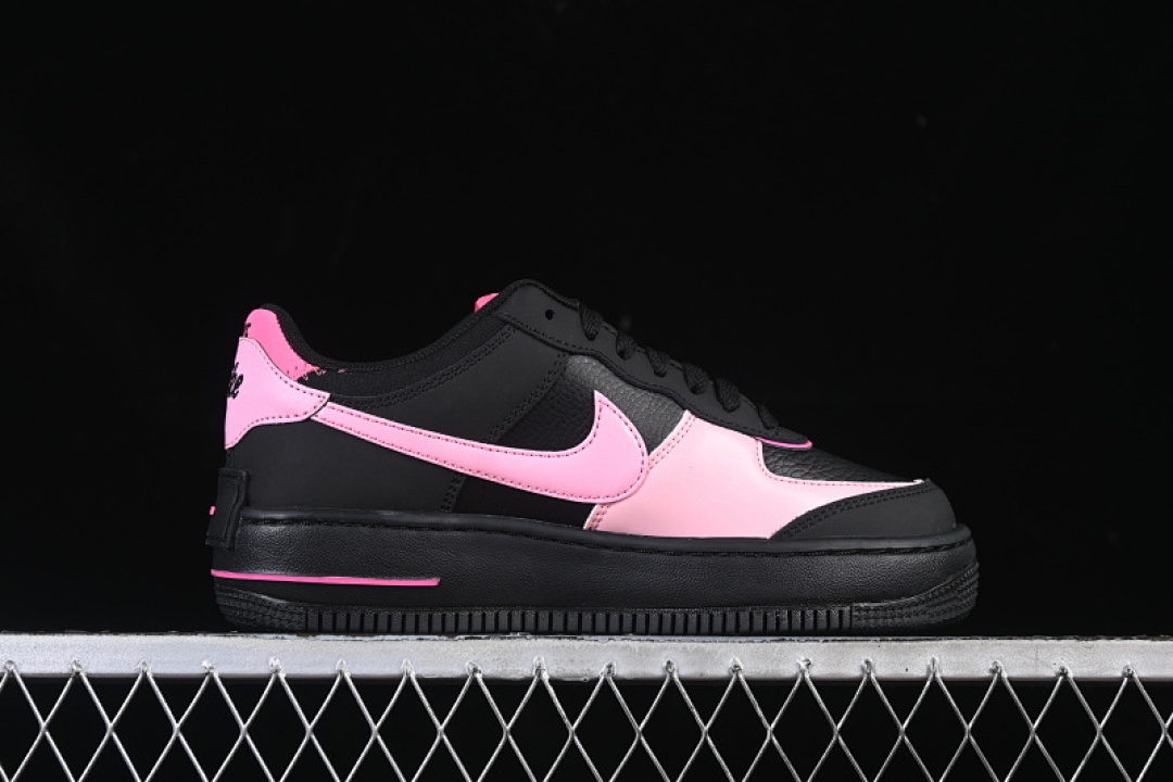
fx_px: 2444
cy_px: 391
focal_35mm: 75
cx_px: 586
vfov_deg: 18.2
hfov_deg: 27.0
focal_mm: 50
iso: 160
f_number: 6.3
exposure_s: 1/50
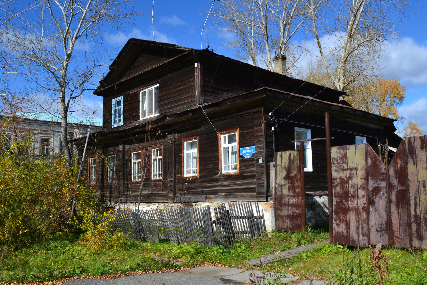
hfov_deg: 57.2
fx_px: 391
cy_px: 142
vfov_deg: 40.0
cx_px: 214
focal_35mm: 33
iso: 400
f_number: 11
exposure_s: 1/400
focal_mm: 22
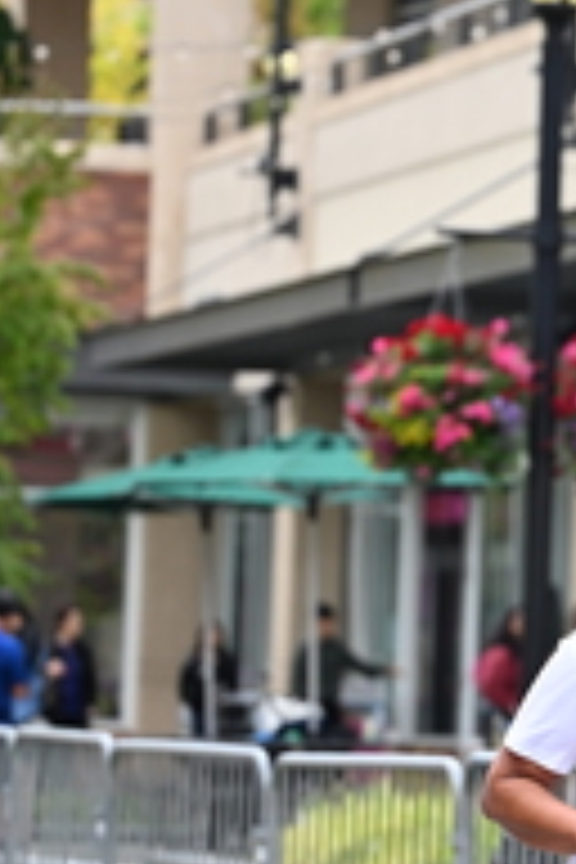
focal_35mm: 243
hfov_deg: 5.6
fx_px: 5832
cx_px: 749
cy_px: 500
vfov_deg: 8.5
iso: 640
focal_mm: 85
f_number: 2.8
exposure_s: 1/2000
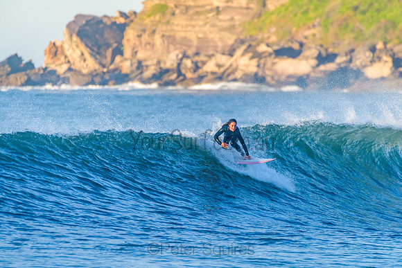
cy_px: 160
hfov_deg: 3.4
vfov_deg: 2.3
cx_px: 217
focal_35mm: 608
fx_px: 6791
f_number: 5.6
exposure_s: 1/2000
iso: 640
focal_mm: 500
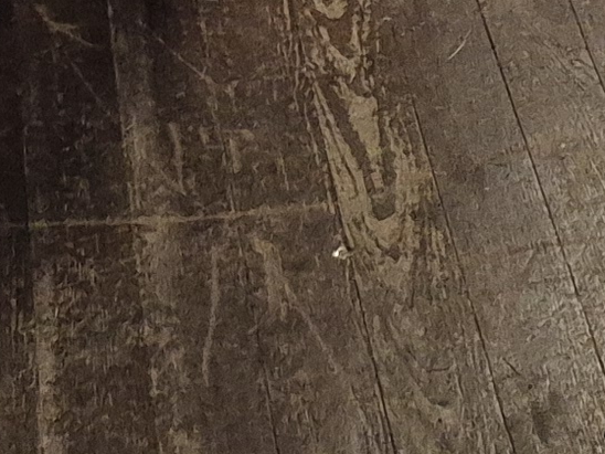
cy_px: -1158
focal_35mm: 168
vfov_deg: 7.2
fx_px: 2936
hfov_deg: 11.1
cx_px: 1044
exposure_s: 1/60
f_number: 1.8
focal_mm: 5.4
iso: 640
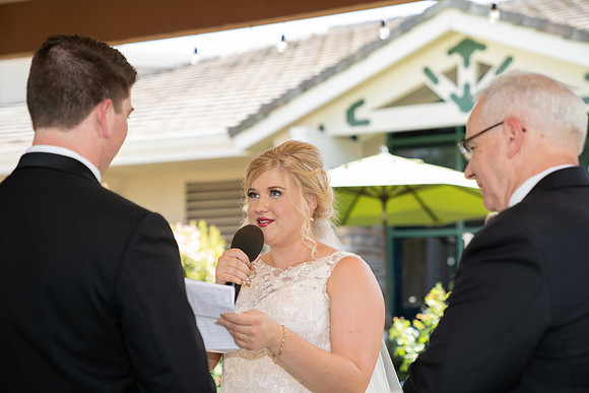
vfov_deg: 19.5
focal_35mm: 70
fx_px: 1145
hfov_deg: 28.8
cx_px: 294
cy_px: 196
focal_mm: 70
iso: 200
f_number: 3.2
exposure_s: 1/250
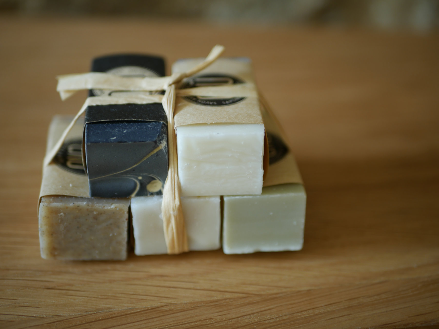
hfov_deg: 38.2
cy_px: 164
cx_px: 220
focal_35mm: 50
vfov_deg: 29.1
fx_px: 634
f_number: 1.7
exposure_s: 1/25
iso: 200
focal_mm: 25
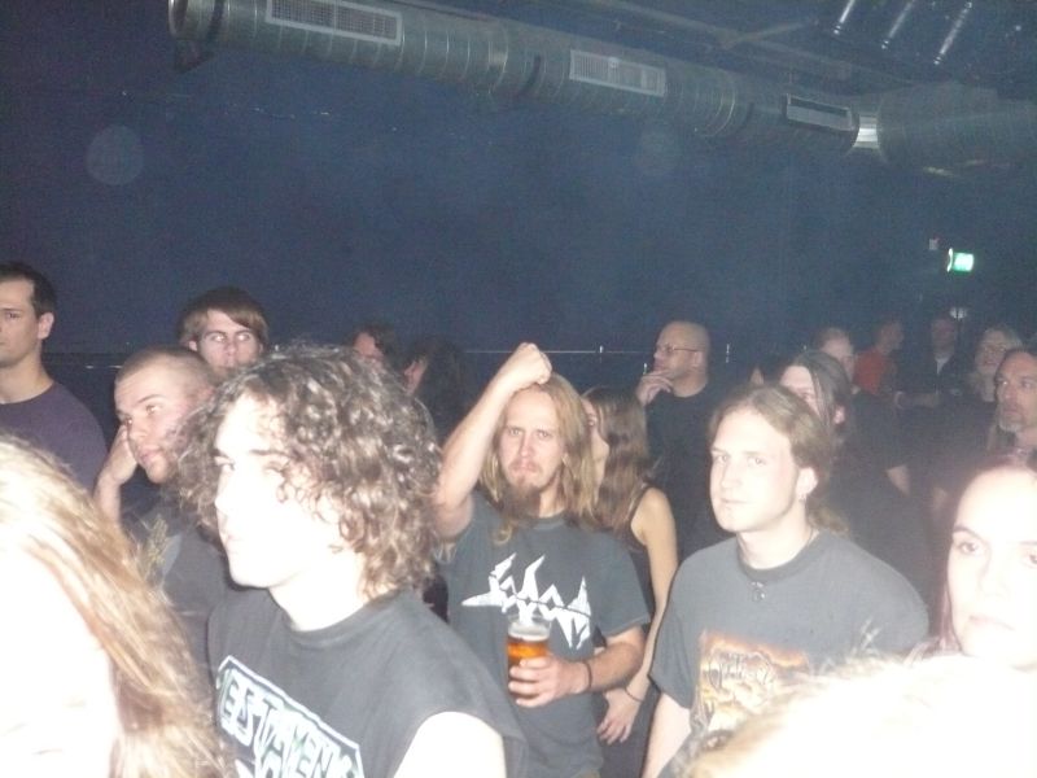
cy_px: 389
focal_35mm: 32
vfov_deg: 44.2
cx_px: 518
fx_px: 959
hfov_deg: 56.8
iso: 800
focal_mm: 5.2
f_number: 3
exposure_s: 1/30
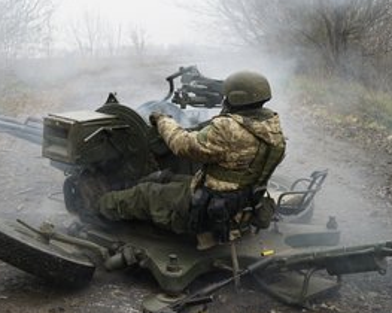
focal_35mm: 50
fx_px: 580
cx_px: 100
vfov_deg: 30.2
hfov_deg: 36.5
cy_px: 147
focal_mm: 35
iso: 250
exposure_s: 1/160
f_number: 4
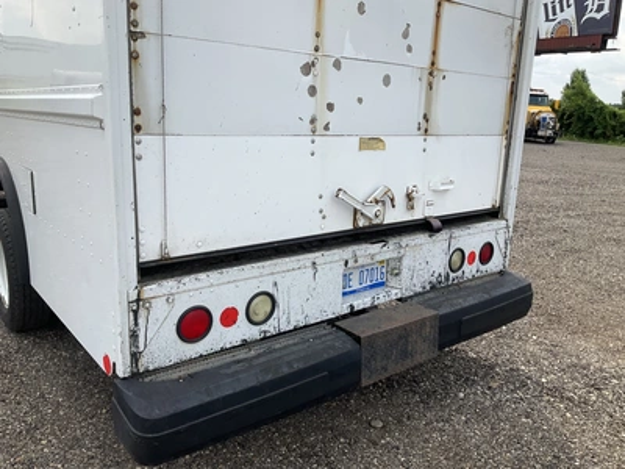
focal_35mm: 29
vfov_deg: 48.2
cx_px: 312
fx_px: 524
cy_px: 234
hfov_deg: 61.7
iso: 25
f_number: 1.8
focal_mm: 3
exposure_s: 1/1221
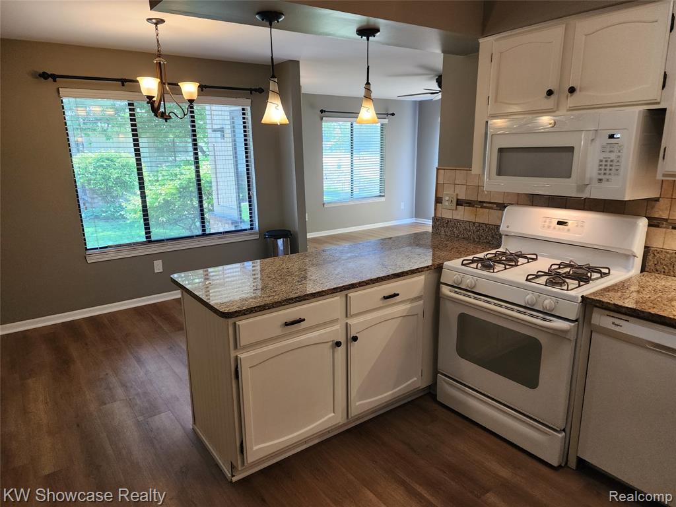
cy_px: 254
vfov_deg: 58.9
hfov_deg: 73.9
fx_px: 449
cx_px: 338
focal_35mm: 23
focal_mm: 6.4
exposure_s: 1/120
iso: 200
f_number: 1.8
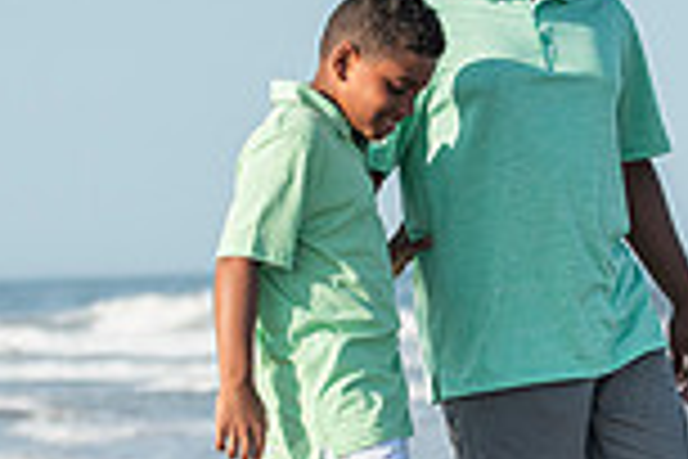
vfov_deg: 4.6
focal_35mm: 296
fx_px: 5656
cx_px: 468
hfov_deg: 7.0
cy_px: 263
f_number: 3.5
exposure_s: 1/4000
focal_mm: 78
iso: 250
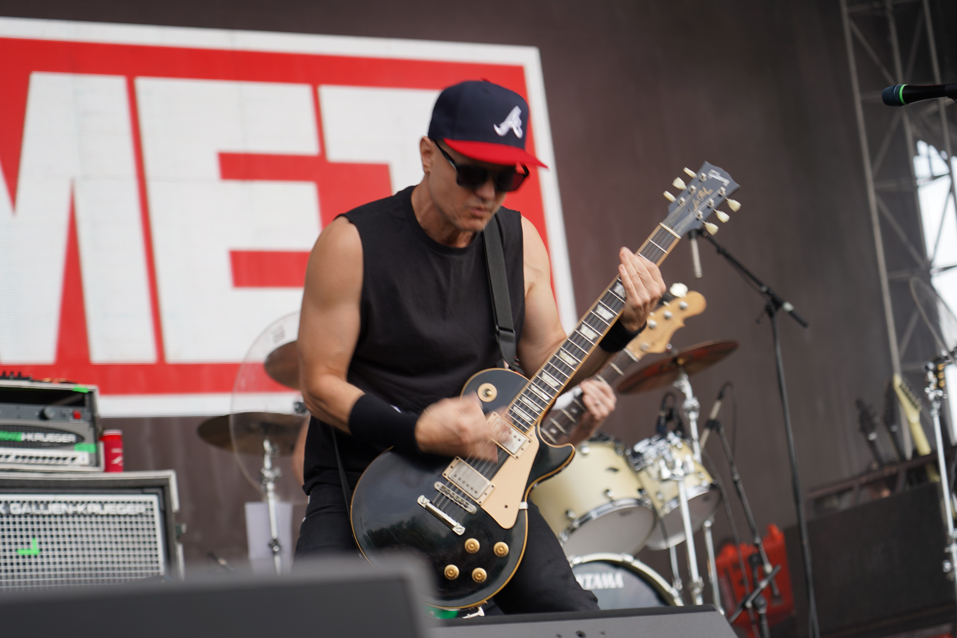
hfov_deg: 19.5
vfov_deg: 13.0
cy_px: 319
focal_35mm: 105
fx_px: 2791
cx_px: 478
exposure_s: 1/125
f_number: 4
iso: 100
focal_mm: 105
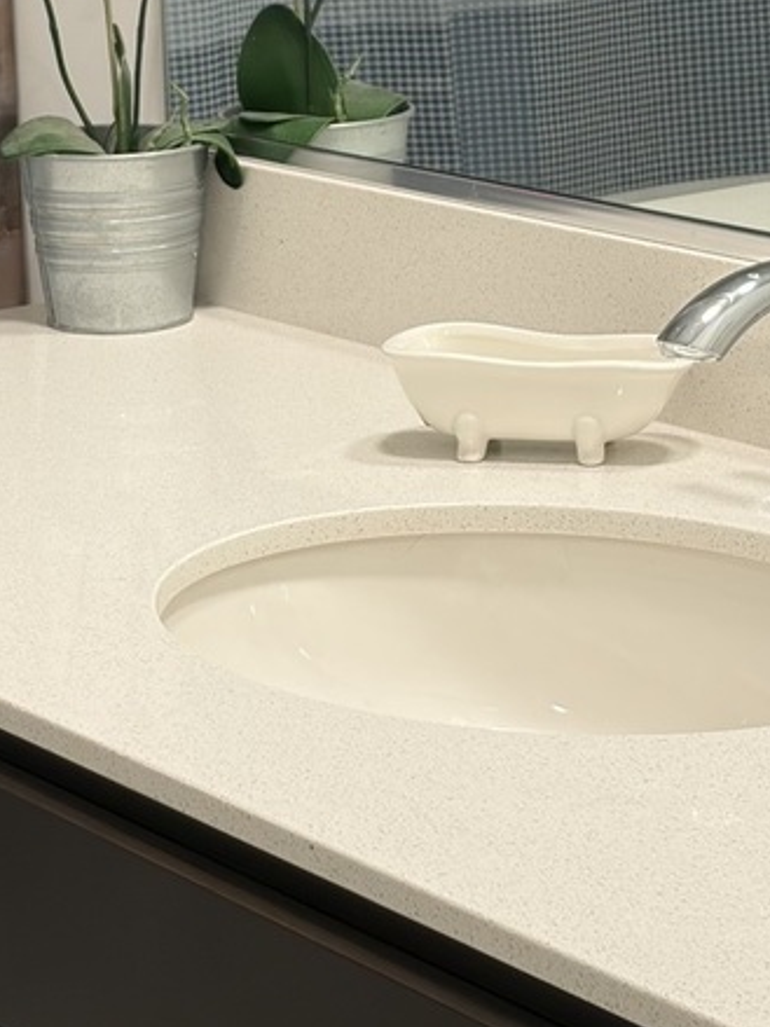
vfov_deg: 15.4
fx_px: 3798
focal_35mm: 128
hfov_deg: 11.5
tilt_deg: -9.9
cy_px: 353
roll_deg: +4.2
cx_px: 154
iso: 64
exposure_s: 1/60
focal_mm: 5.96
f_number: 1.6
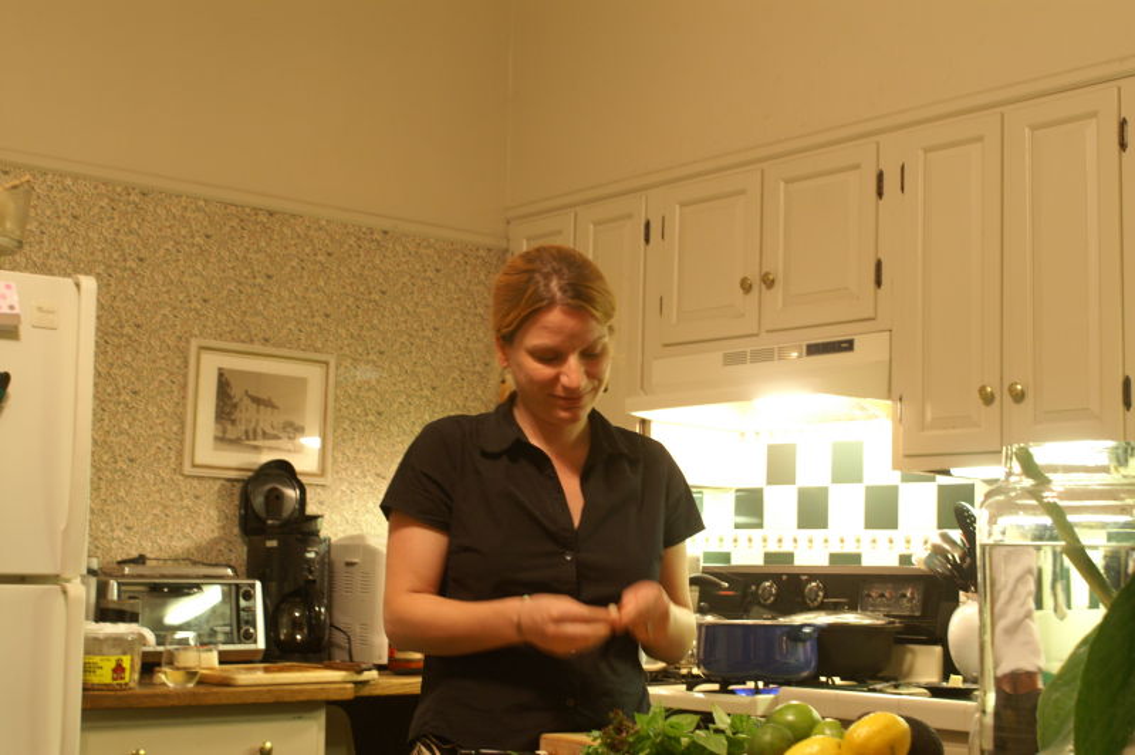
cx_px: 568
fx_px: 1653
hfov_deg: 37.9
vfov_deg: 25.7
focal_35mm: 52
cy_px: 378
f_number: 5.6
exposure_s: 1/6
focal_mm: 35
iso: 400
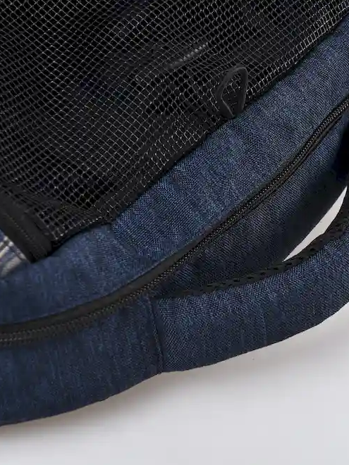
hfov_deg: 14.5
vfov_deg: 19.3
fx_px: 1371
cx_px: 248
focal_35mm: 102
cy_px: 231
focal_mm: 70
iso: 250
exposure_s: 1/125
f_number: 11
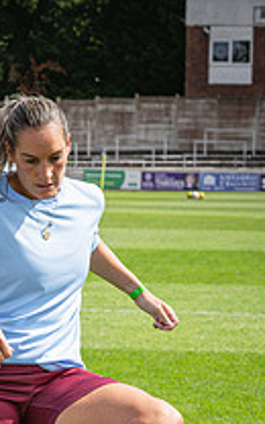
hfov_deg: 8.8
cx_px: 93
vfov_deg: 13.9
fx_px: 1722
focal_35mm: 149
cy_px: 366
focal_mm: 35
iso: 200
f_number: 4
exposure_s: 1/1600
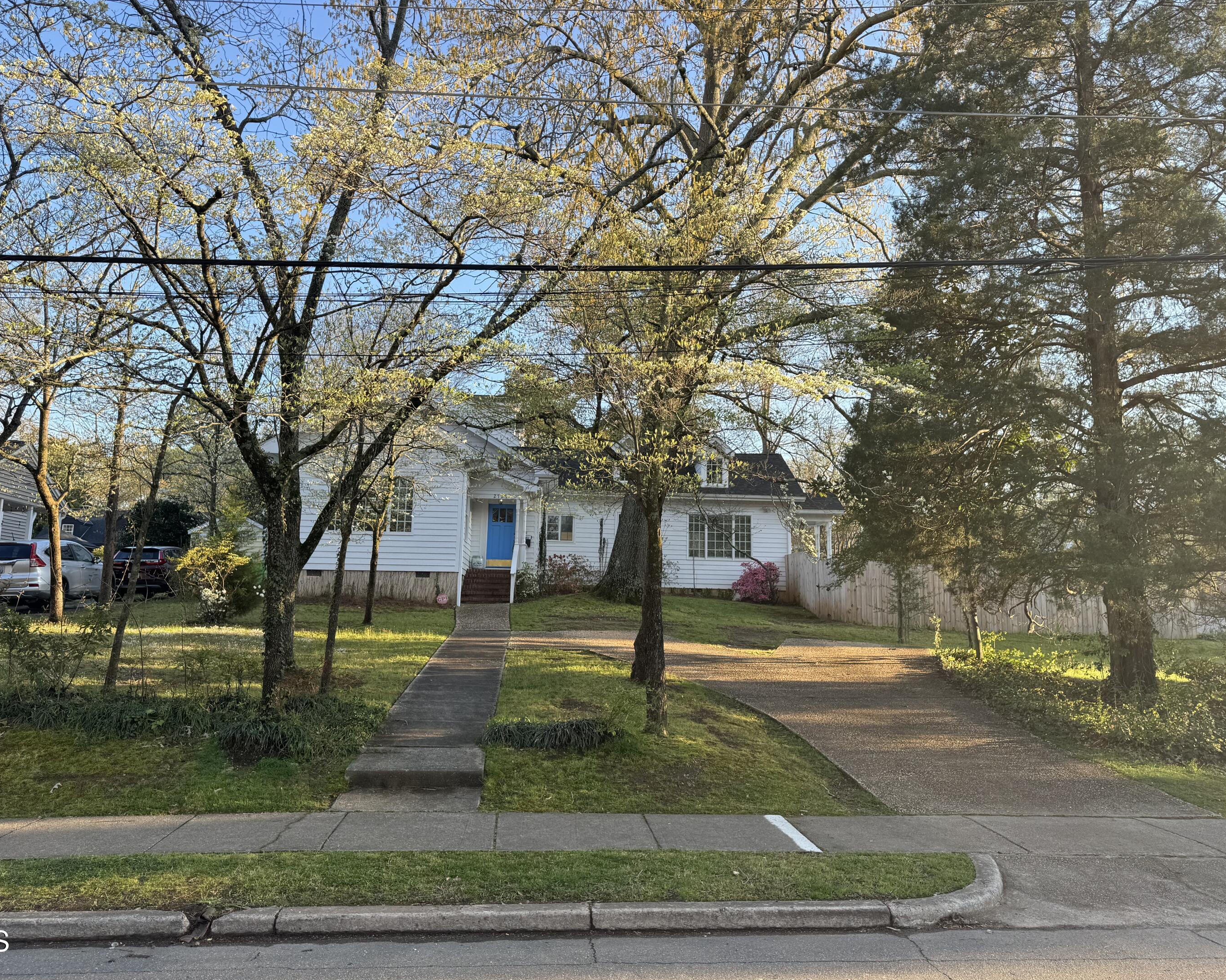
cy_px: 478
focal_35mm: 26
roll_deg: -1.0
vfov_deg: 54.9
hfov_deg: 66.0
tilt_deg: +8.9
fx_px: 943
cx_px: 612
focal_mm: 6.86
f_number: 1.78
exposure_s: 1/588
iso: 80
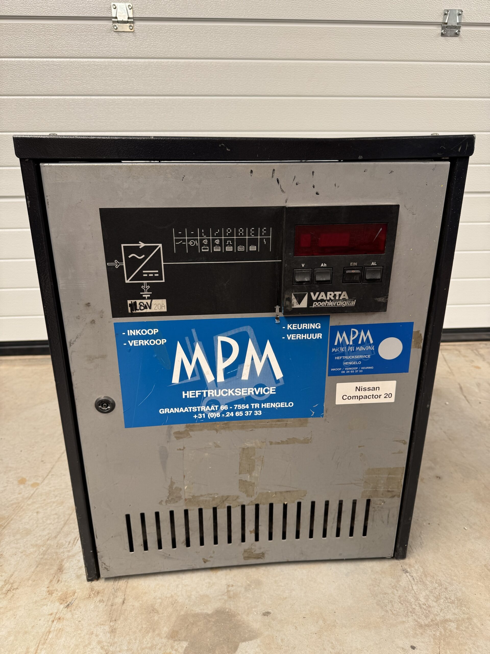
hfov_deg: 56.8
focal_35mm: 24
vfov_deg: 71.6
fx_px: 453
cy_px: 327
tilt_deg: -20.4
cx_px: 245
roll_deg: +0.9
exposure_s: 1/121
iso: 64
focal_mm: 6.76
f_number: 1.78
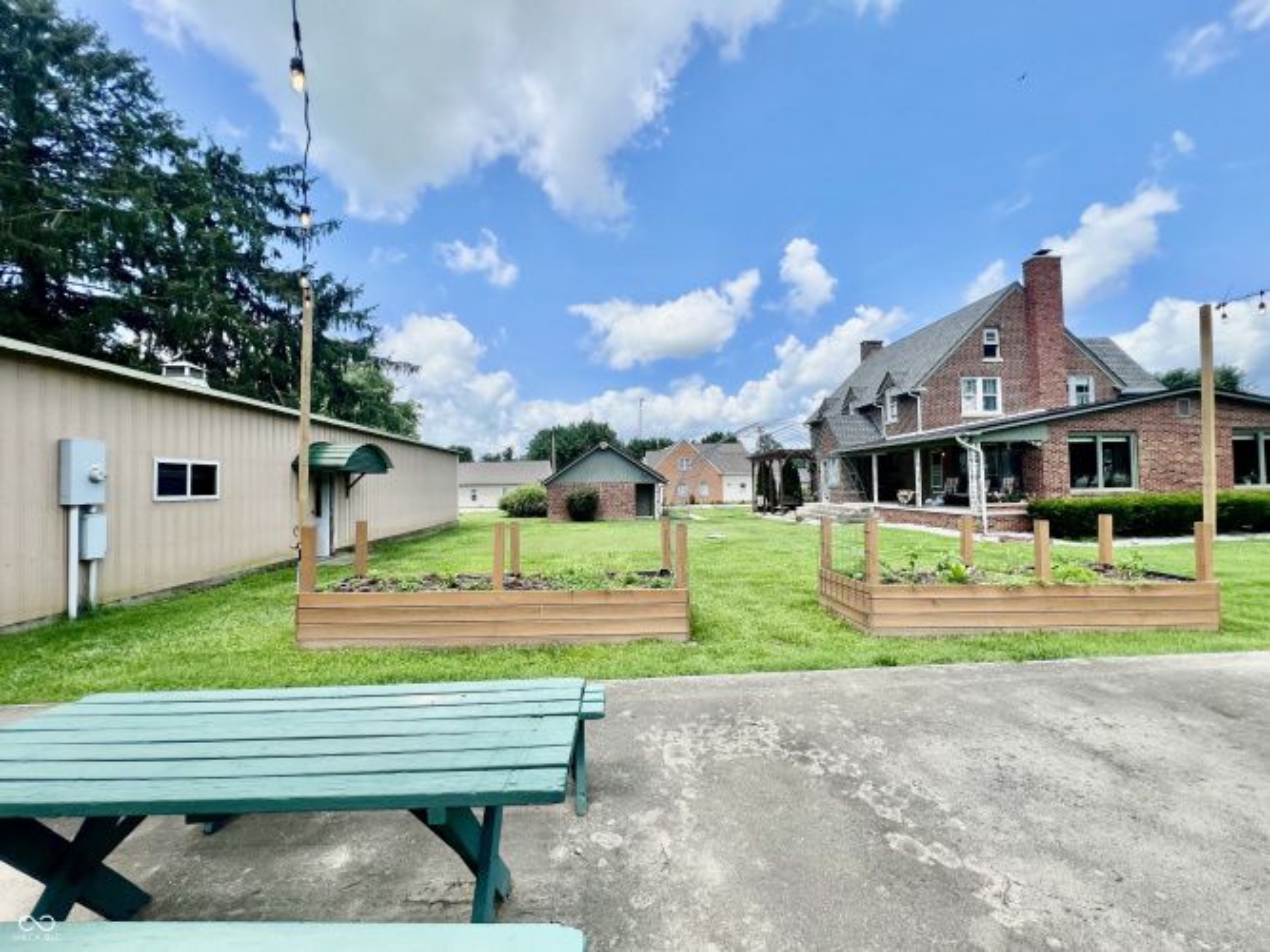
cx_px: 635
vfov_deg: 89.9
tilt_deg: +0.7
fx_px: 477
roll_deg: +1.0
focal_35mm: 13
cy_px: 476
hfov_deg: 106.2
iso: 32
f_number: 1.8
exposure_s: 1/1429
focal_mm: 1.57
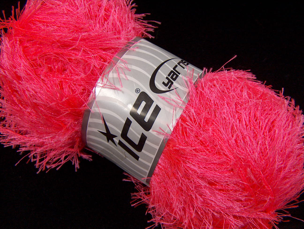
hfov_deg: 50.1
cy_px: 114
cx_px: 152
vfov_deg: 38.8
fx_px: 325
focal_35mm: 37
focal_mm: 7.6
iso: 100
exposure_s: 1/5.76
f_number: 2.8
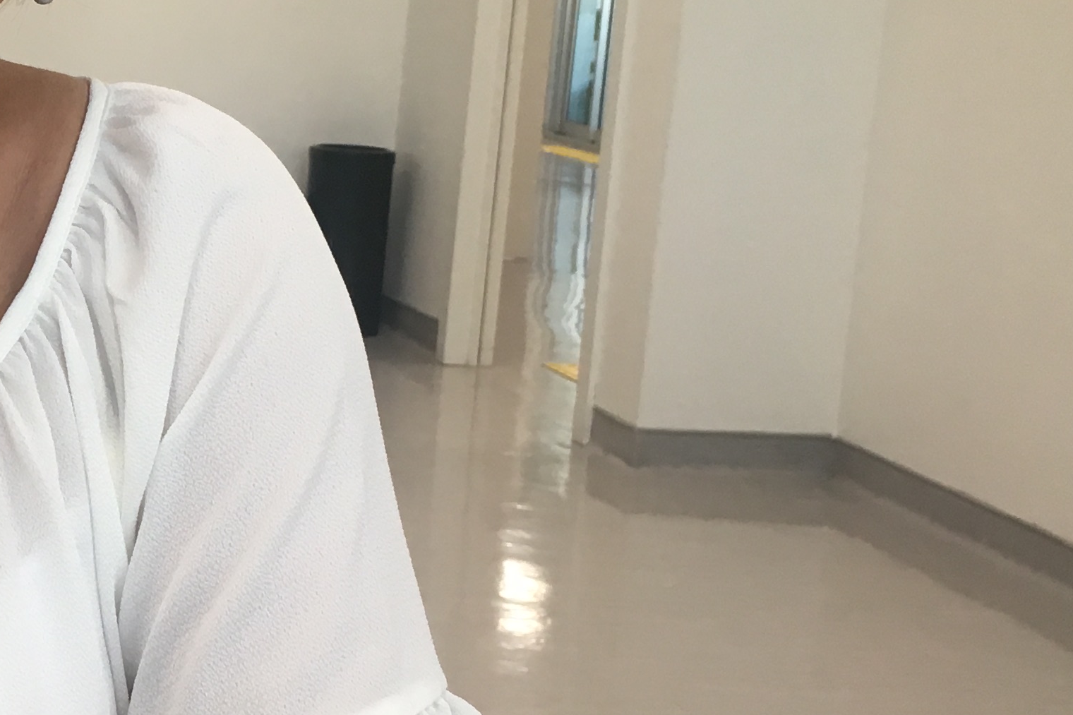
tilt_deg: -6.6
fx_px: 2384
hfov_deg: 23.6
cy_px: 186
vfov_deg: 17.0
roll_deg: -2.9
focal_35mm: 80
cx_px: -132
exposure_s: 1/30
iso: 25
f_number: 2.2
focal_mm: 4.15
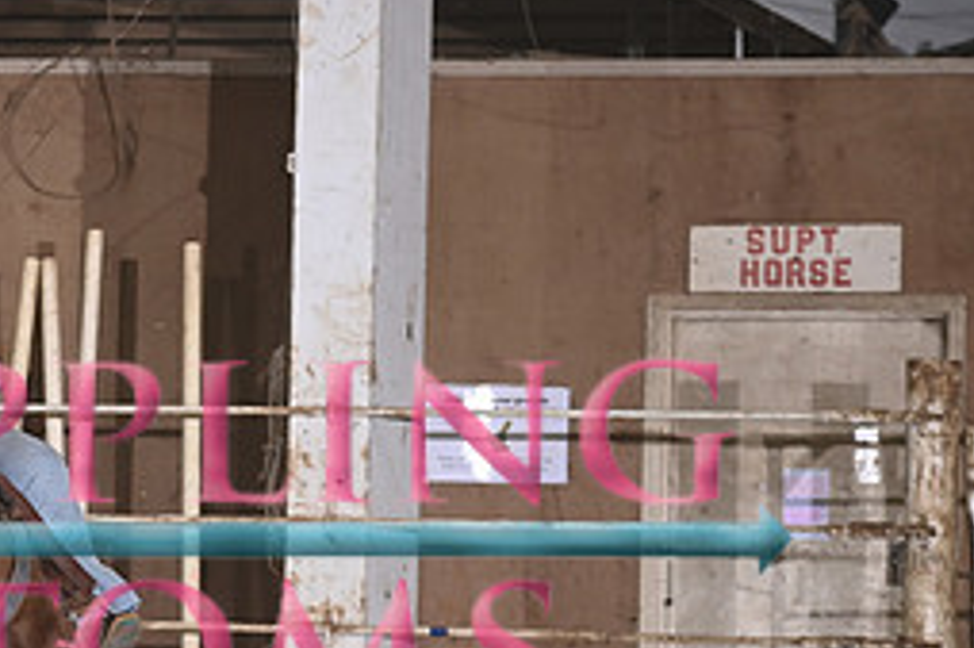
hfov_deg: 5.1
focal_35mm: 400
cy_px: 535
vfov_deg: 3.4
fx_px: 10815
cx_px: 31
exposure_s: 1/500
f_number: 2.8
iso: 1250
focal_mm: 175
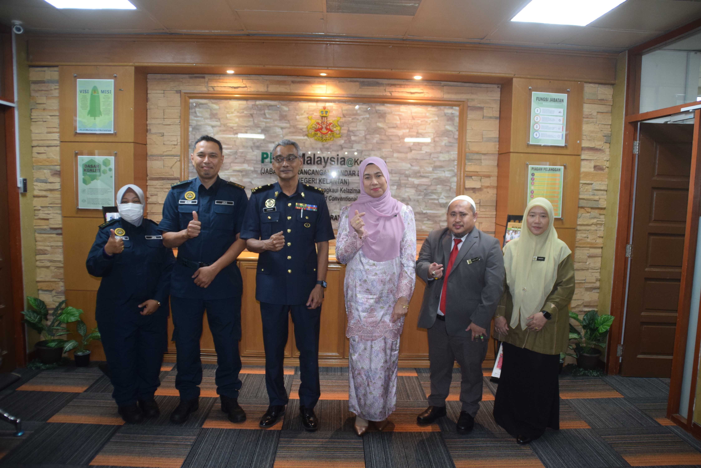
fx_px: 526
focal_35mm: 27
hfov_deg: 67.4
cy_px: 234
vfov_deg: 48.0
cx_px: 350
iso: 1250
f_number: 3.5
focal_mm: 18
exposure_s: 1/60
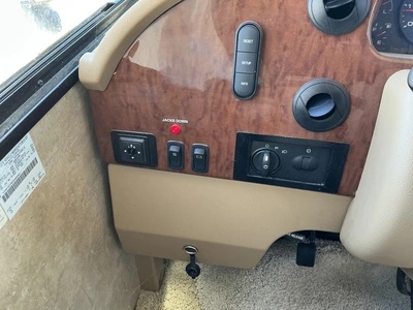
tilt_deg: -40.9
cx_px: 206
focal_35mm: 28
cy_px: 155
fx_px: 334
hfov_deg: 63.4
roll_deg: +2.6
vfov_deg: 49.7
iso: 80
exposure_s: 1/60
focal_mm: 3
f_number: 1.8
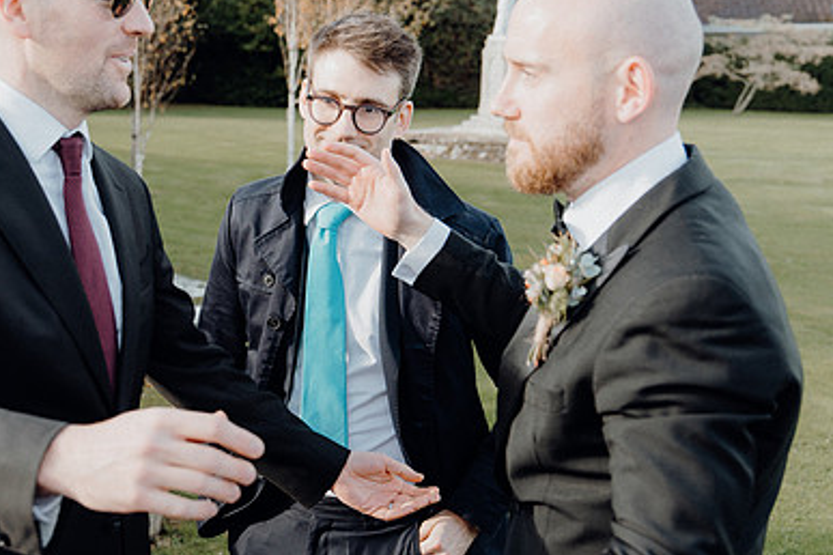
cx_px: 306
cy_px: 300
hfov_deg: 38.6
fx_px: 1180
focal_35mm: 51
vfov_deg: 26.5
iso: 200
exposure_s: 1/400
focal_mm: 34
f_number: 3.5
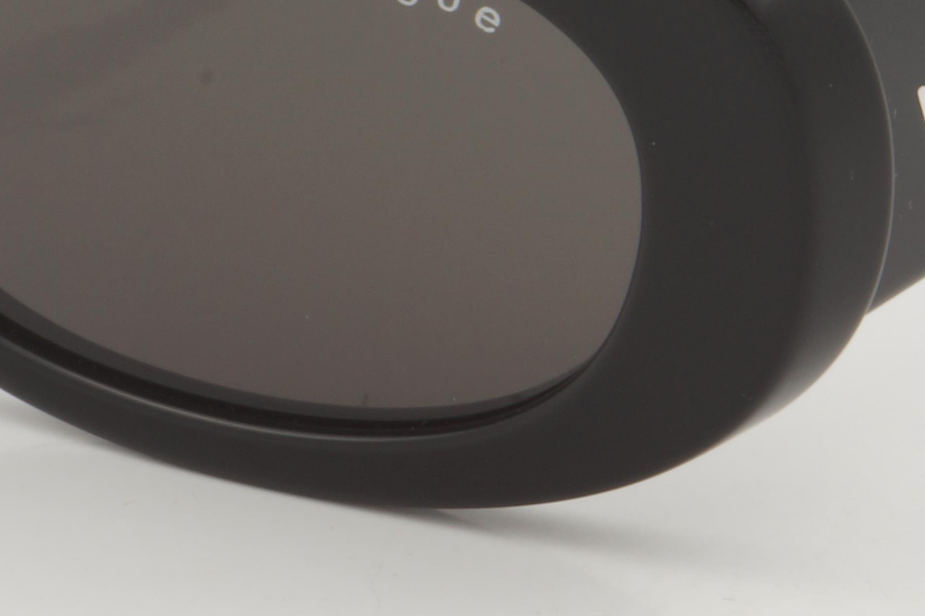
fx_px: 6140
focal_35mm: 239
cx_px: 300
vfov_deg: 5.7
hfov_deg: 8.6
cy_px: 0
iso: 100
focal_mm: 50
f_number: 32
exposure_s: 1/3
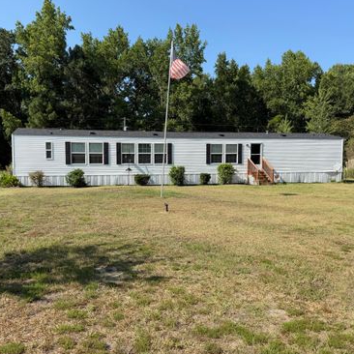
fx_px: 336
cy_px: 178
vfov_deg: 55.6
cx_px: 155
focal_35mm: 29
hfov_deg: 55.5
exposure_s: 1/3425
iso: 80
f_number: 1.78
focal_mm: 6.76
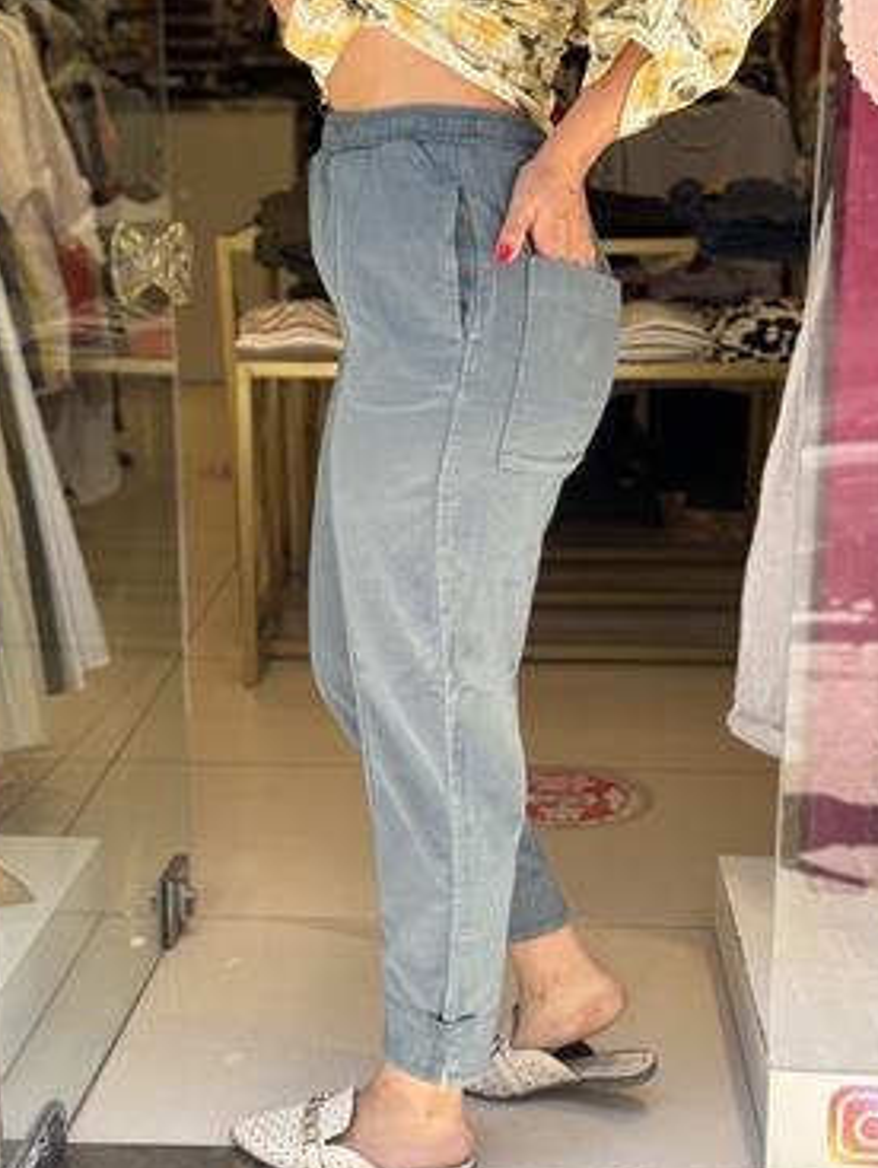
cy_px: 597
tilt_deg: -14.1
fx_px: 1823
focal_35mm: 54
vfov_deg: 35.5
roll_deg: -0.9
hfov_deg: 27.1
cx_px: 445
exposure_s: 1/368
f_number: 1.78
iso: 80
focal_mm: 6.76
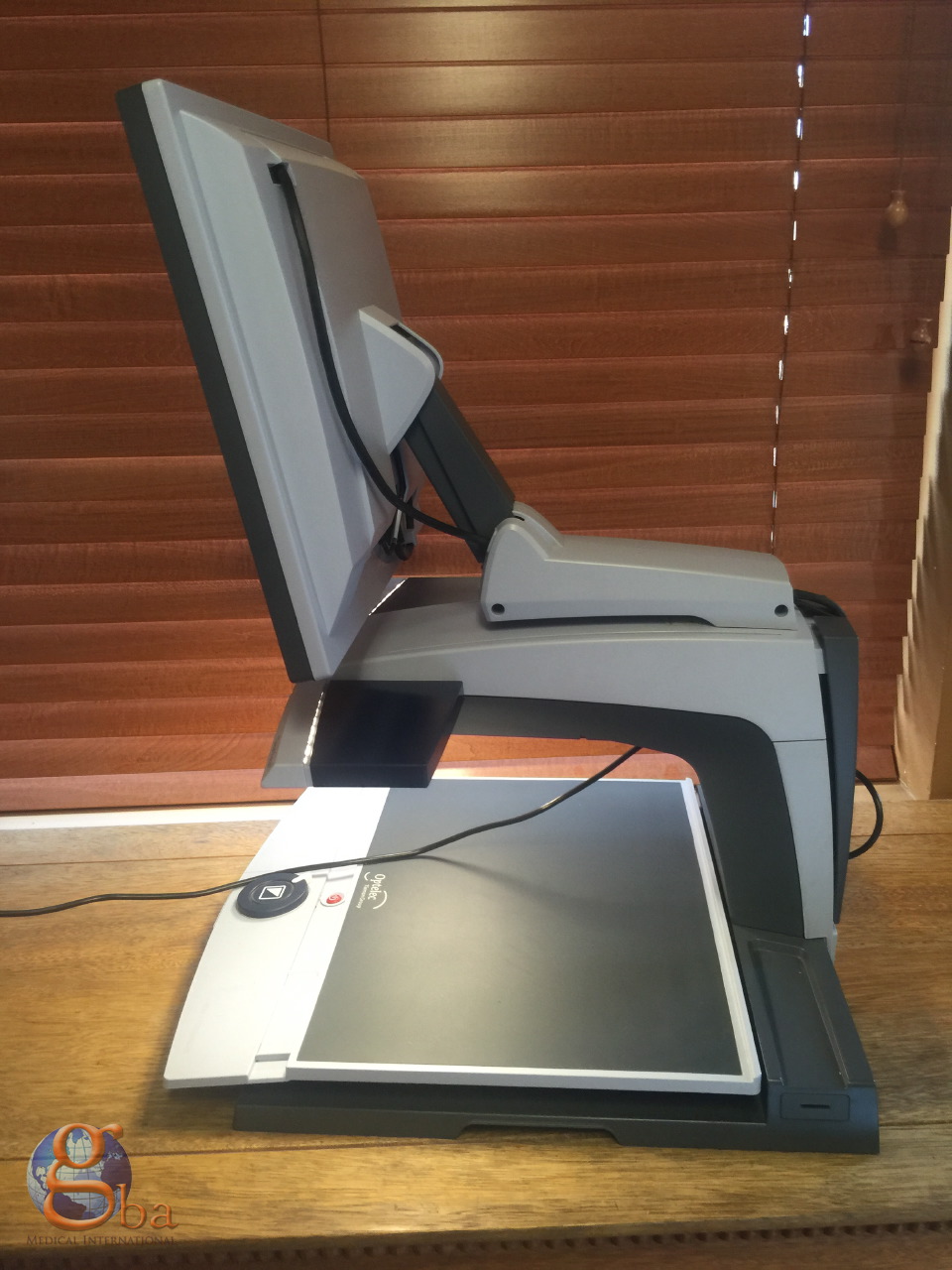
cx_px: 476
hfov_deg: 48.2
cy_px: 635
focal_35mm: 29
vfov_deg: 61.7
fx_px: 1063
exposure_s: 1/15
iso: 64
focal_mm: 4.15
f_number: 2.2
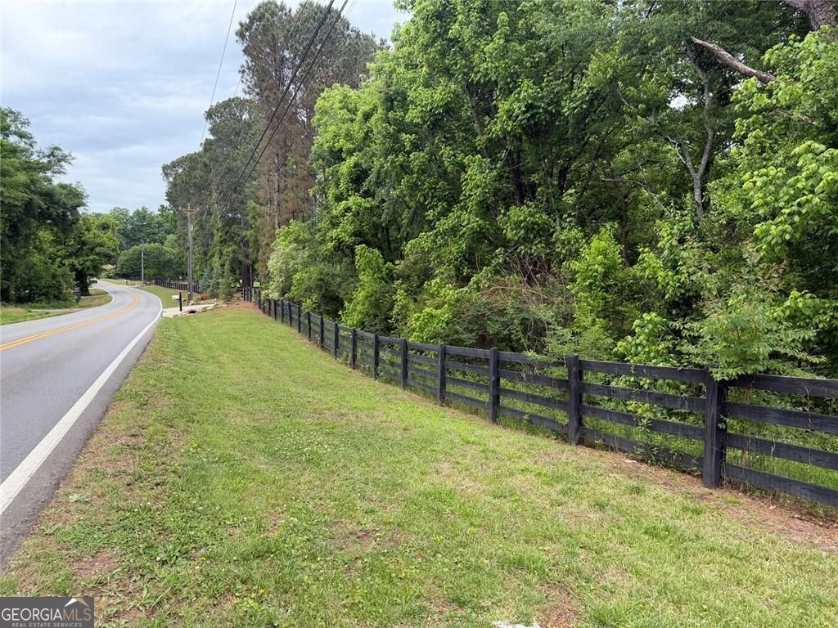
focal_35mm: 24
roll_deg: -0.6
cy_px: 314
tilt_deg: -3.6
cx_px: 419
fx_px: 581
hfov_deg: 71.6
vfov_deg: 56.8
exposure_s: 1/1337
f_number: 1.78
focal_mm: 6.76
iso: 100
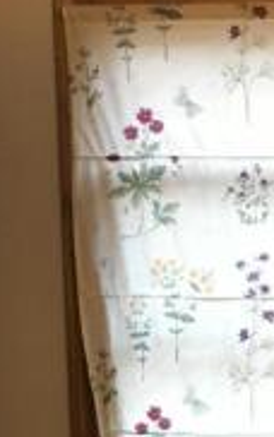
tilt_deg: -9.1
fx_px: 1551
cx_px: 317
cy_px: 526
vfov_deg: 15.5
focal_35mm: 130
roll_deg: +0.8
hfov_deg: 10.0
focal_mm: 4.15
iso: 160
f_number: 2.2
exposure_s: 1/30
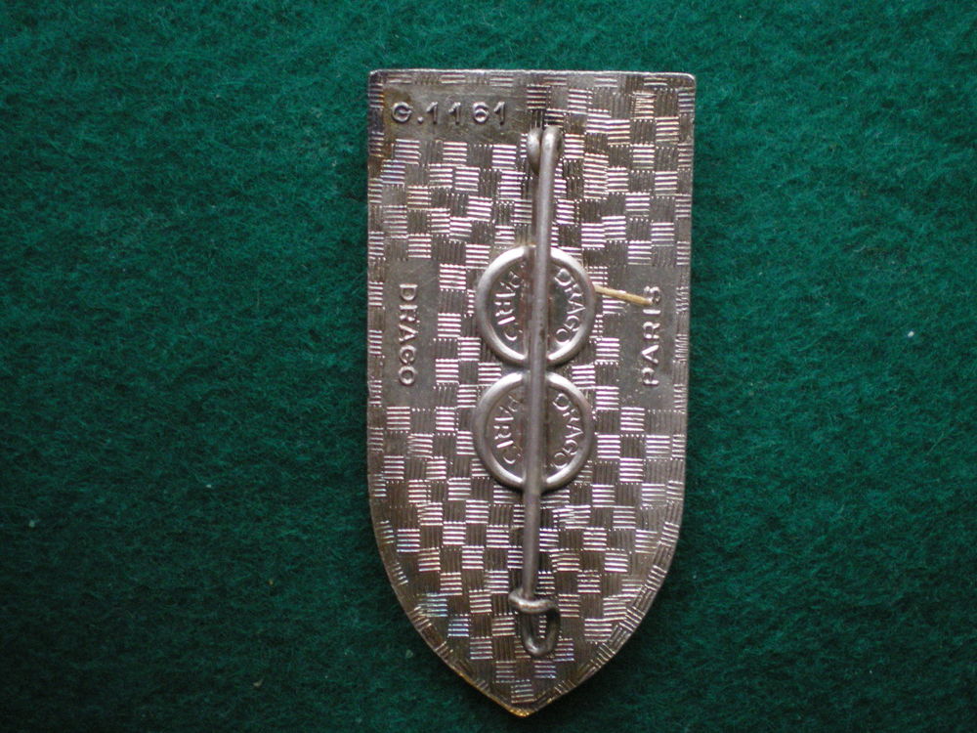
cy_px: 366
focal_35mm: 38
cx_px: 488
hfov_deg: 49.0
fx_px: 1073
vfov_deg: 37.7
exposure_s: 1/25
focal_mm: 6.3
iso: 400
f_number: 3.1
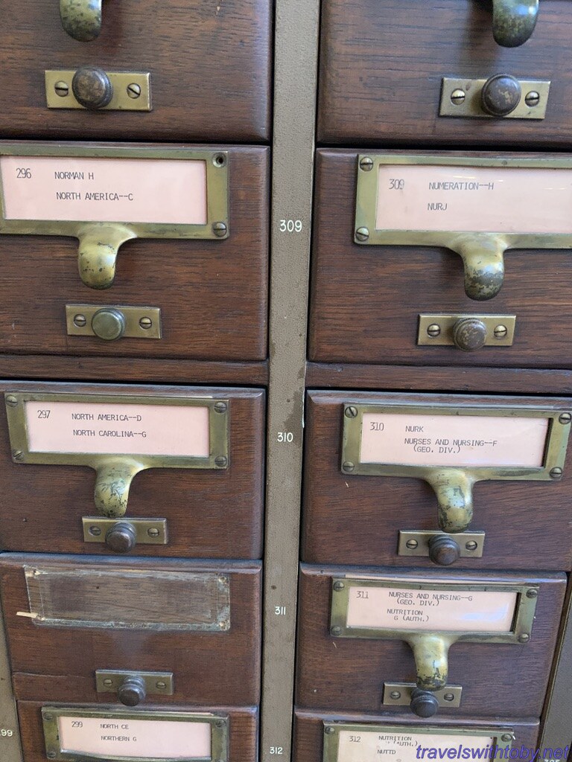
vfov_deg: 67.3
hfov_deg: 53.1
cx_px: 286
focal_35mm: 26
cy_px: 381
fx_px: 573
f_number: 1.8
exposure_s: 1/30
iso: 500
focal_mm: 4.25
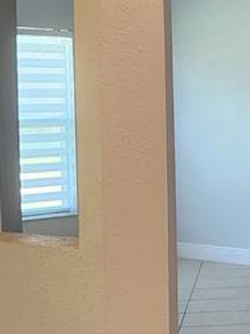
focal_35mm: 111
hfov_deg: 12.3
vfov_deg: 17.7
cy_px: 153
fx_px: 1072
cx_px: 433
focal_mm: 5.4
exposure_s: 1/120
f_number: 1.8
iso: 250
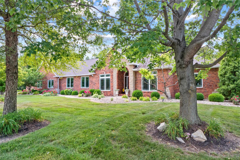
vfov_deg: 57.2
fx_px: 147
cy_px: 80
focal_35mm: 22
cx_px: 120
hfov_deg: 78.6
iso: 400
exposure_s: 1/25
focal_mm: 11
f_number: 10
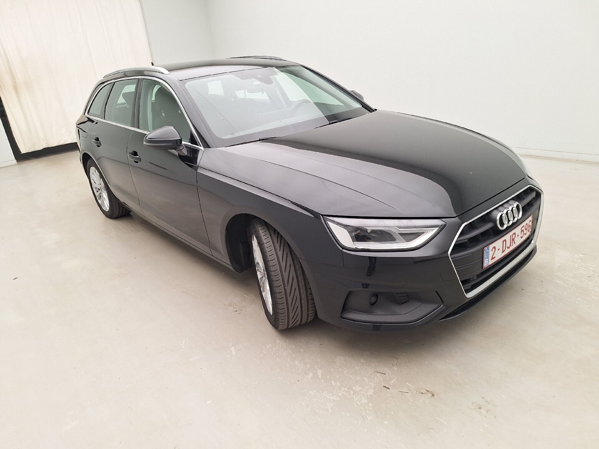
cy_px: 224
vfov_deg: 58.9
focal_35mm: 23
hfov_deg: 73.9
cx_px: 300
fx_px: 398
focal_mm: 5.54
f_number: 1.8
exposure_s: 1/100
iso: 64
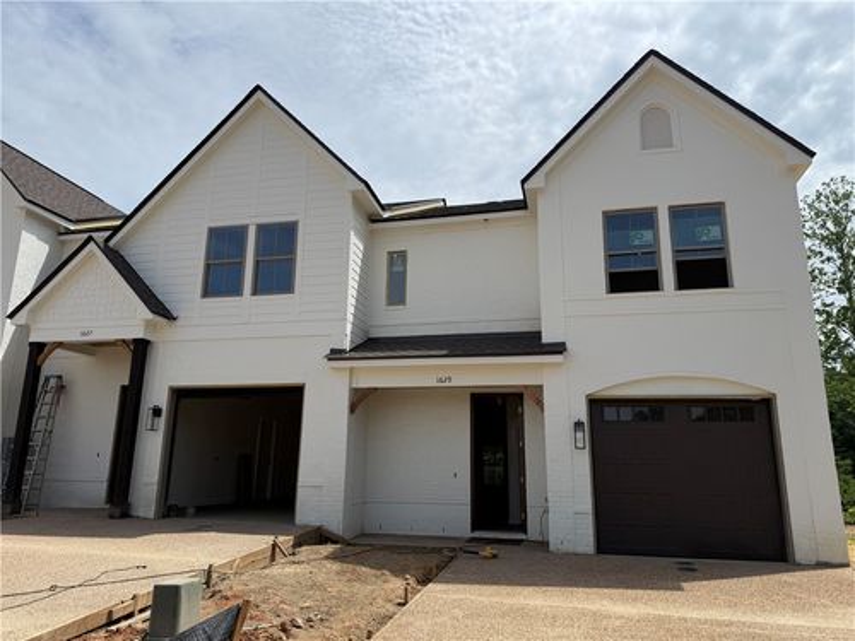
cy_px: 320
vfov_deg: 56.8
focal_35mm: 24
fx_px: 593
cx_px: 428
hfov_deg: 71.6
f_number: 1.78
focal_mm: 6.76
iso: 80
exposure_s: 1/9091
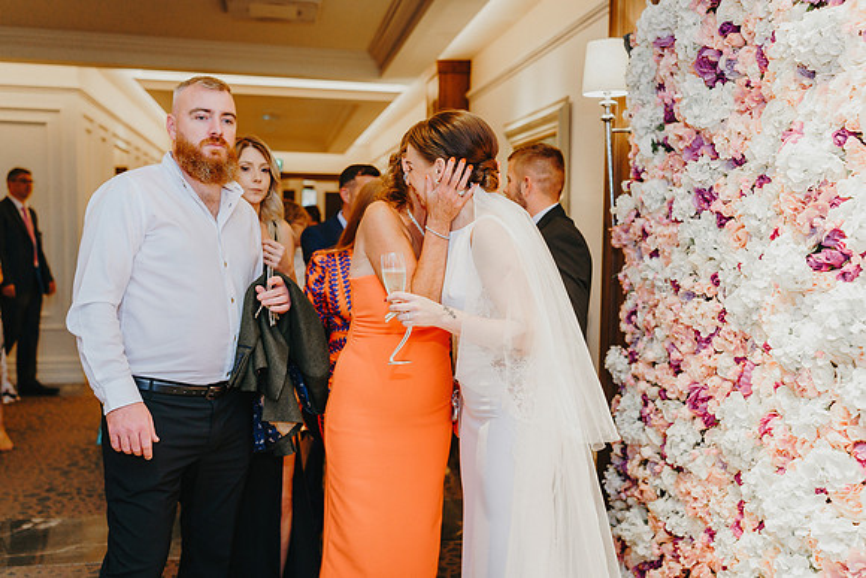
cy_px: 289
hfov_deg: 54.4
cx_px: 433
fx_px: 842
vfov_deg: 37.9
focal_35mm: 35
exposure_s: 1/200
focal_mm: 35
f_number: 2.2
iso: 640
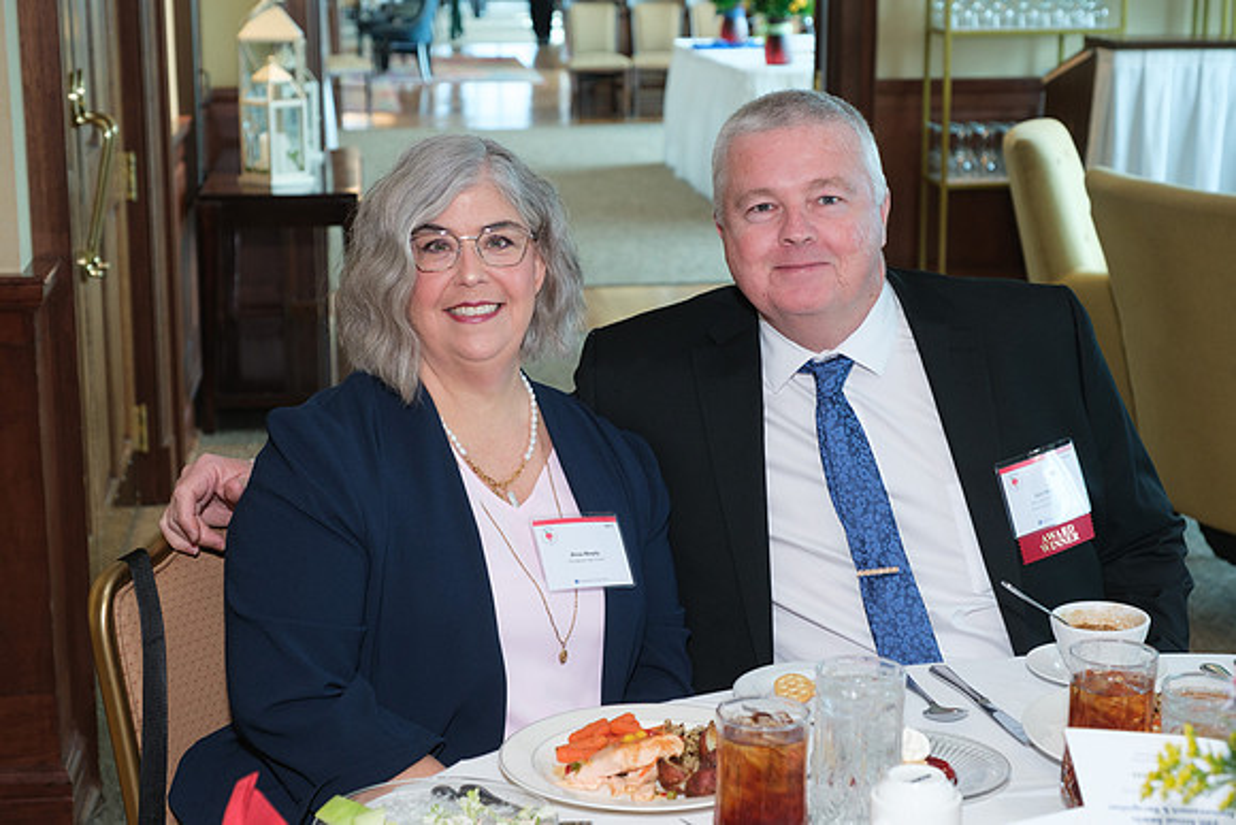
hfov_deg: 33.4
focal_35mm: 60
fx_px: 2060
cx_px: 618
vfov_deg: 22.6
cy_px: 412
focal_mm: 40.1
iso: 1000
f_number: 4
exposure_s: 1/125
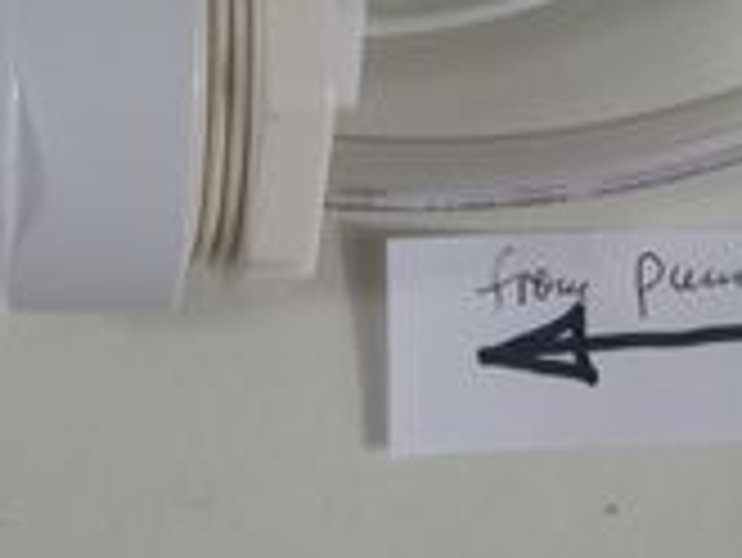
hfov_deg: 17.8
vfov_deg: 13.3
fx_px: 2338
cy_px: -90
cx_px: 99
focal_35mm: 109
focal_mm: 7.79
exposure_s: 1/80
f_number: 3.7
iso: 100
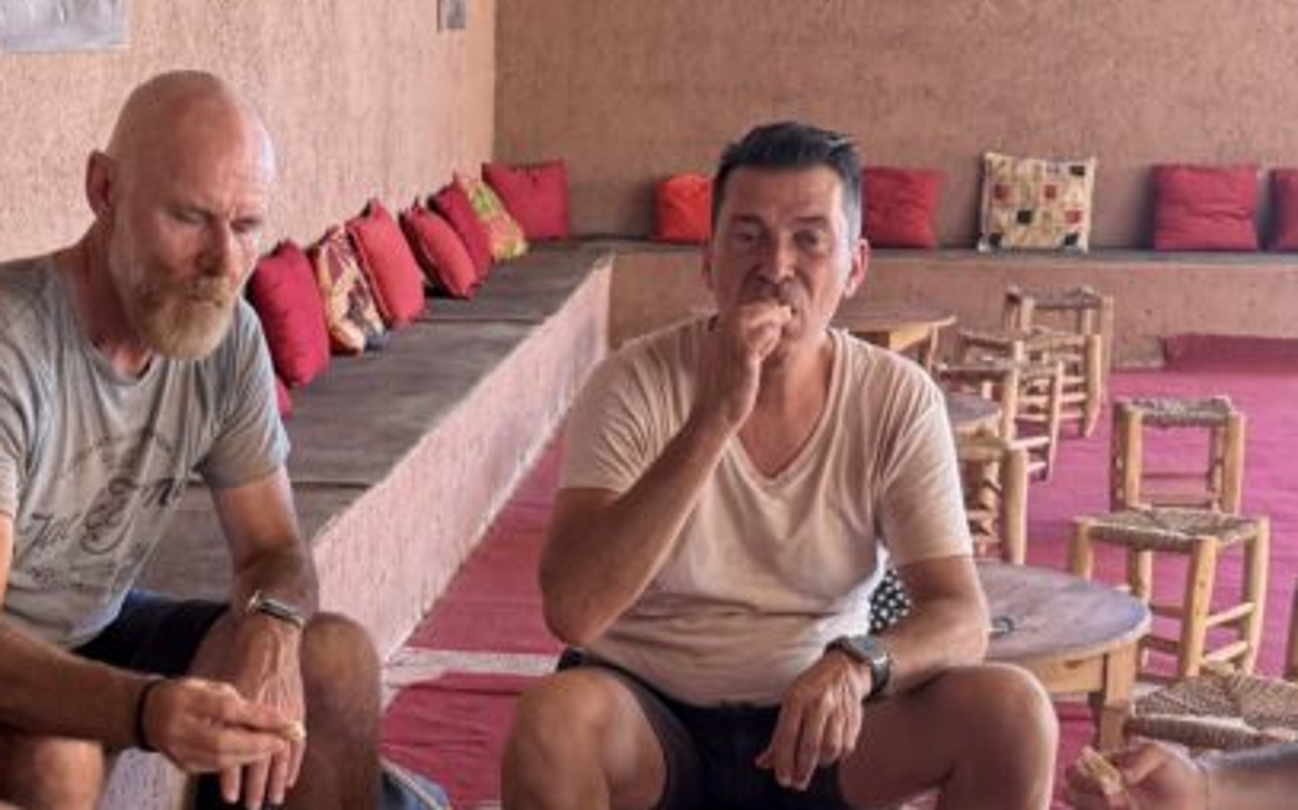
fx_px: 2263
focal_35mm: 64
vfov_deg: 20.0
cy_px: 692
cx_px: 466
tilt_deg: -15.8
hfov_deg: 31.8
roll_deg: -1.0
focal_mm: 6.76
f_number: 1.78
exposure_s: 1/121
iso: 200
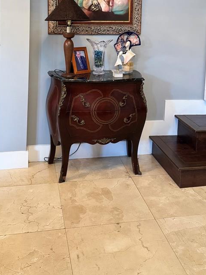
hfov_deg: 32.2
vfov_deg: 39.9
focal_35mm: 45
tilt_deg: -6.6
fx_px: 357
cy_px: 44
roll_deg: -2.2
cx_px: 114
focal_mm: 6.76
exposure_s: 1/60
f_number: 1.78
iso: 500
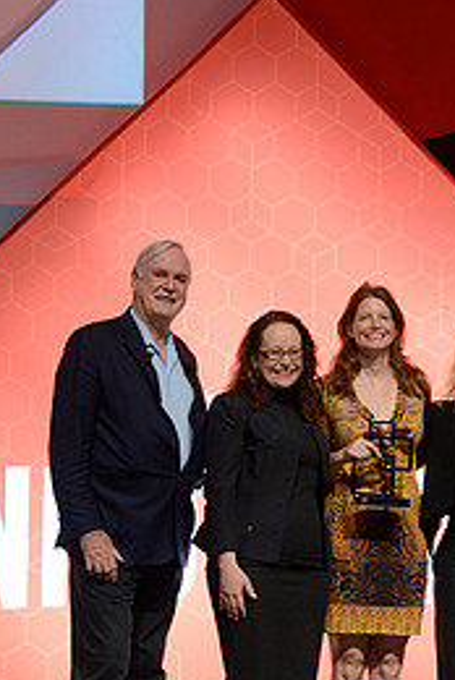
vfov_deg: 13.1
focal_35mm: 156
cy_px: 420
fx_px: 2949
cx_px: 350
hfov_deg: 8.8
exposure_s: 1/125
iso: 2500
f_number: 8
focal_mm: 70
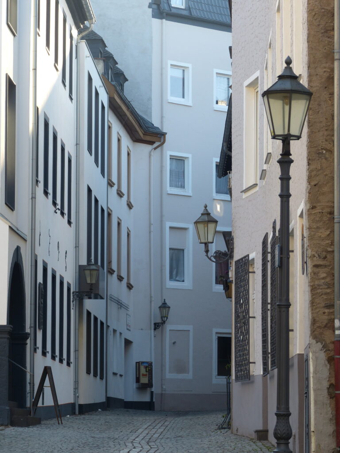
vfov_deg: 12.0
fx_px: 2161
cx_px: 170
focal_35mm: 165
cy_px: 226
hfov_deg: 9.0
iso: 100
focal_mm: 29.6
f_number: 4
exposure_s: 1/160
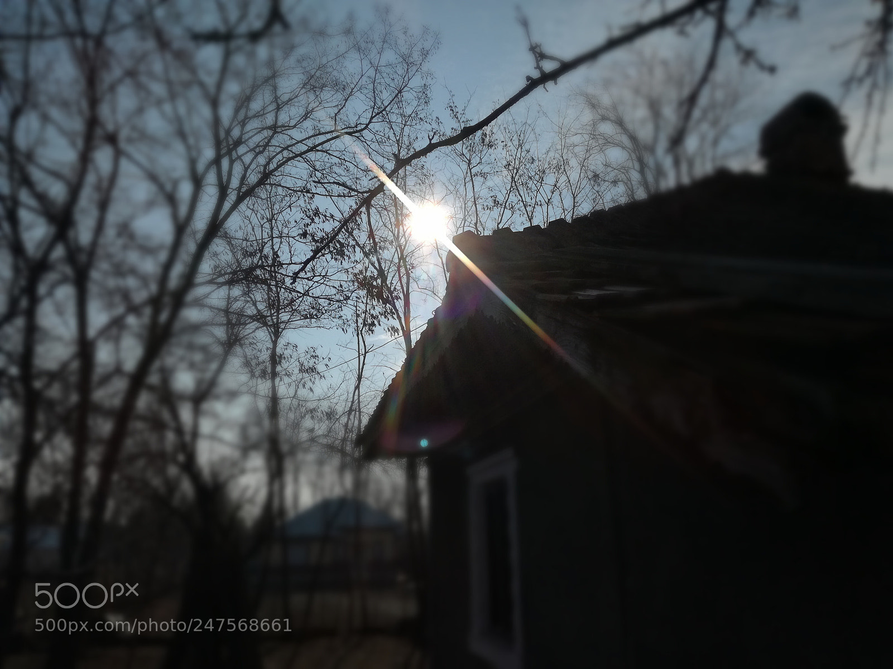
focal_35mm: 27
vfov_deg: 51.4
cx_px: 446
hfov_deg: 65.3
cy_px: 334
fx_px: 697
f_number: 2
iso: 50
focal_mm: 3.79
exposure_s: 1/6211
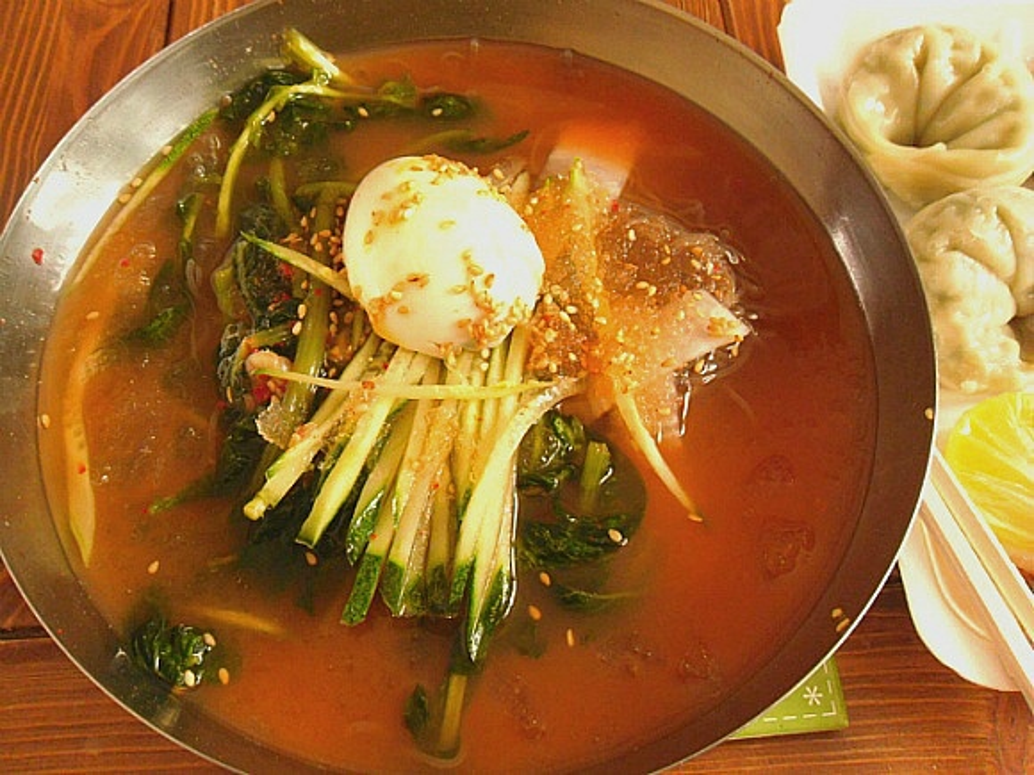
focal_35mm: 35
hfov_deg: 52.6
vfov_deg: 40.7
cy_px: 388
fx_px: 1045
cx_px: 517
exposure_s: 1/28
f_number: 3.5
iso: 400
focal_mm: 6.3
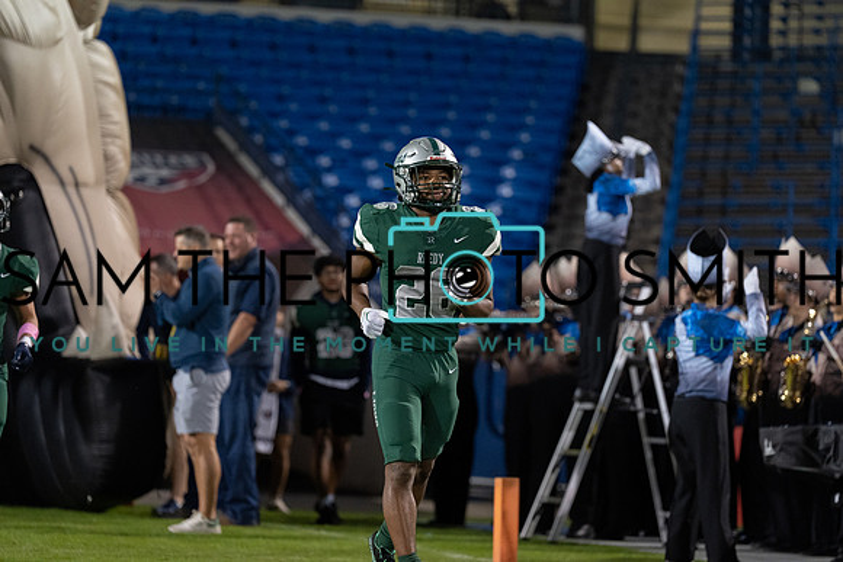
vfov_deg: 8.2
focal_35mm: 168
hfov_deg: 12.2
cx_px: 422
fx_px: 3935
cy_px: 281
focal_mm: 168
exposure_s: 1/1000
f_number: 3.2
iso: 4000
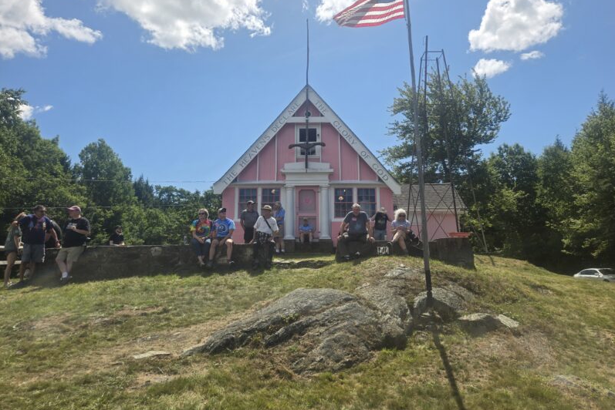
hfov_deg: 73.7
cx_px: 307
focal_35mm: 24
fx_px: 410
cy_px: 199
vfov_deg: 53.2
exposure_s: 1/2289
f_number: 1.8
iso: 25
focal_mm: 5.4
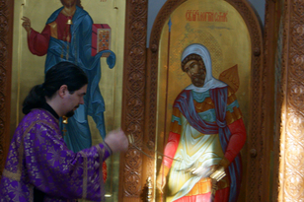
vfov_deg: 7.8
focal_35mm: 175
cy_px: 100
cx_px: 81
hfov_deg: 11.7
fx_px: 1479
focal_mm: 45
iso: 400
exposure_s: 1/25
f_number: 5.6
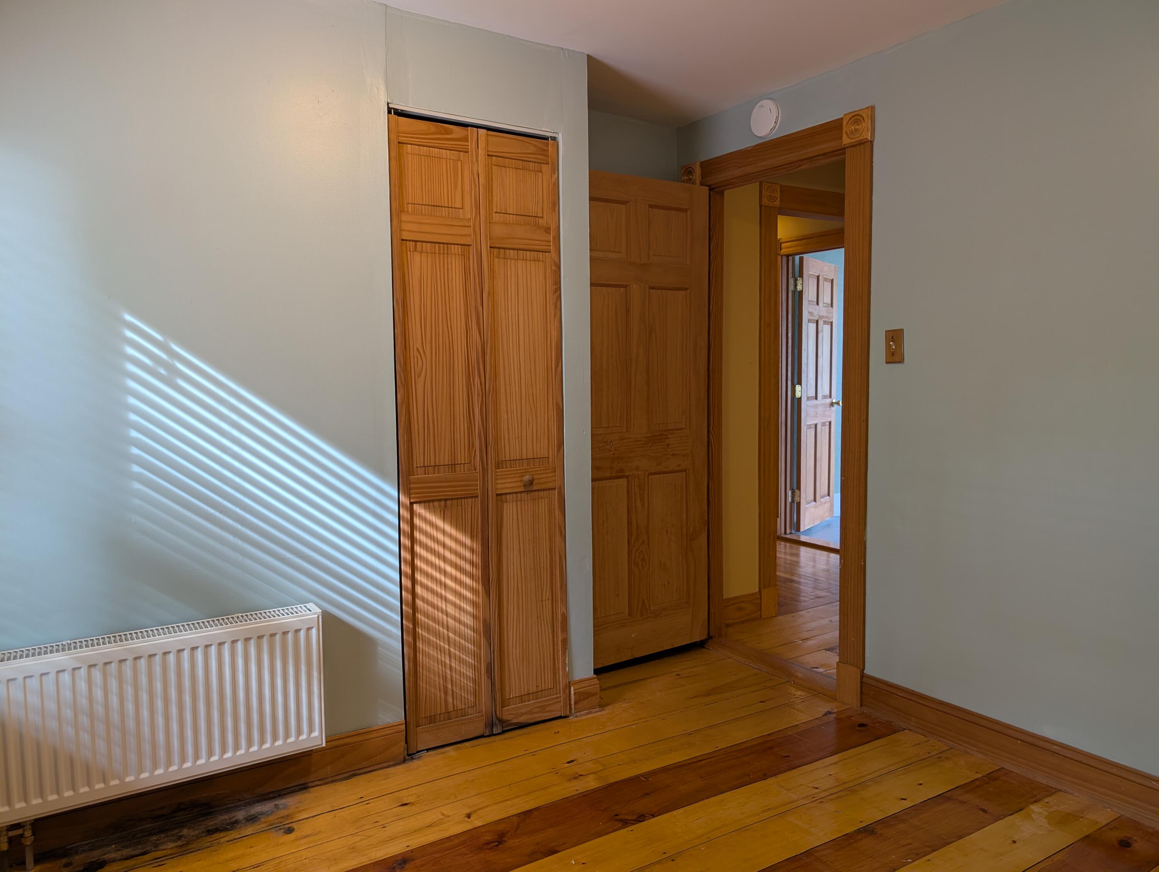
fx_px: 805
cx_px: 580
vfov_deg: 56.9
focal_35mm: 24
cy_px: 436
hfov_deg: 71.5
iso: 94
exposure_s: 1/24
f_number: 1.68
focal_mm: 6.9
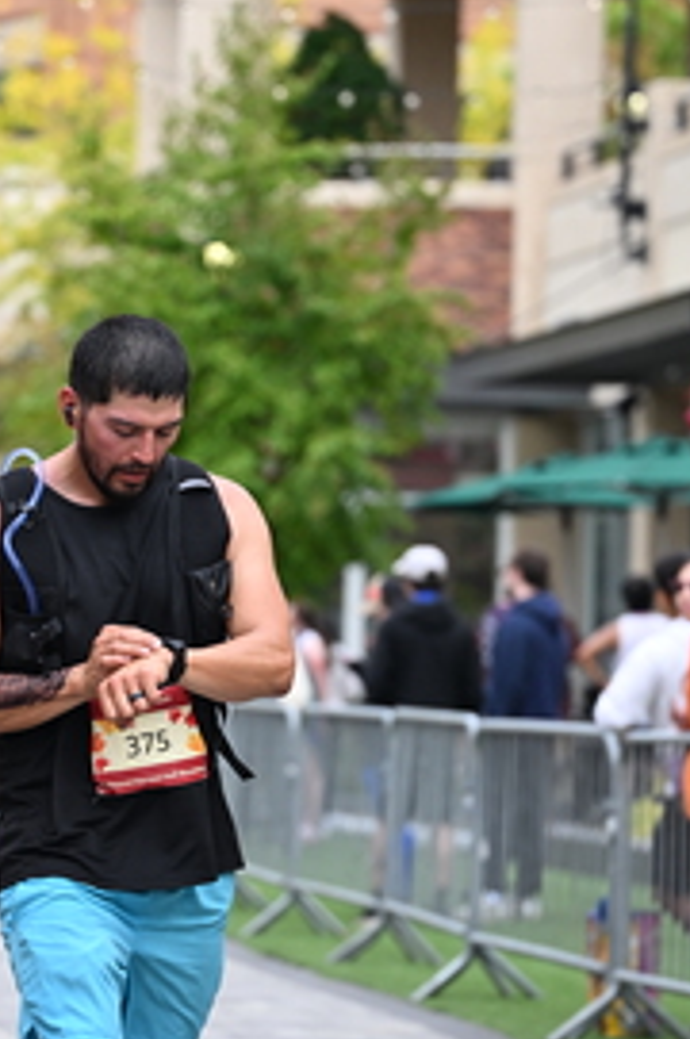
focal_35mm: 185
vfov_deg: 11.1
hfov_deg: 7.4
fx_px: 5332
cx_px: 201
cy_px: 452
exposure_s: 1/2000
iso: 640
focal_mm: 91
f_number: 2.8
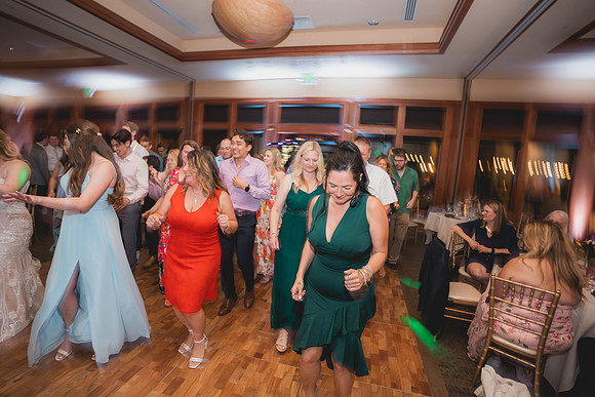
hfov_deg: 93.3
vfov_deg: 70.5
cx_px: 298
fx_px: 281
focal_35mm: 17
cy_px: 198
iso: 1000
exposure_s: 1/20
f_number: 2.8
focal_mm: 17
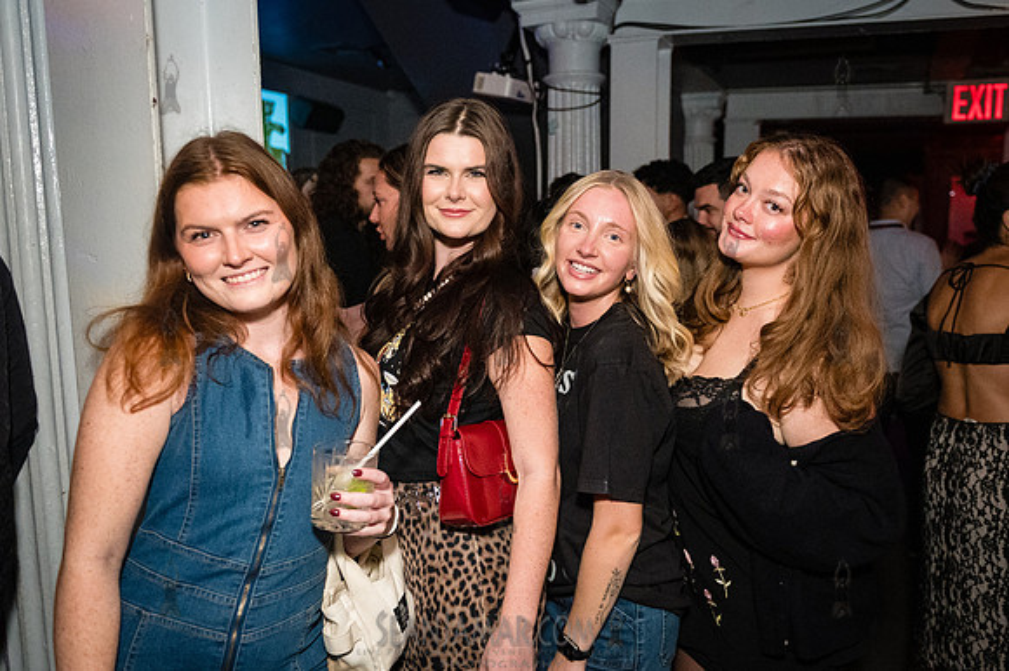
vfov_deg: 46.9
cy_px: 328
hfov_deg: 66.1
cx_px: 540
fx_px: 775
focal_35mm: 28
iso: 12800
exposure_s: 1/320
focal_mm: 24
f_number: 3.2
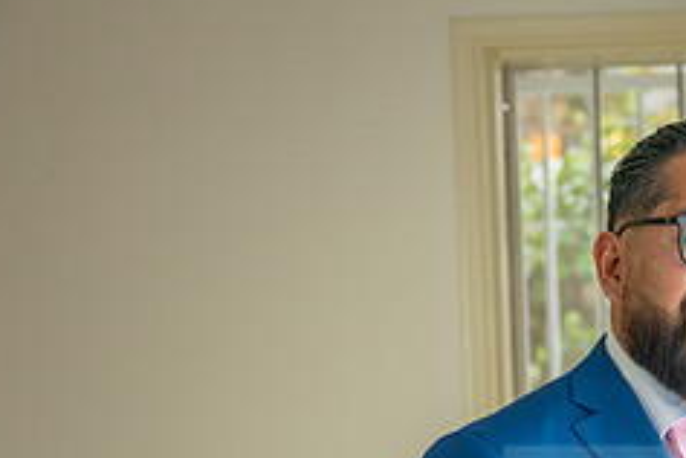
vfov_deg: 14.3
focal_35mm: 93
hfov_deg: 20.8
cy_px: 515
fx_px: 1772
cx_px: 755
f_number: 2.8
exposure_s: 1/160
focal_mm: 38
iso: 400
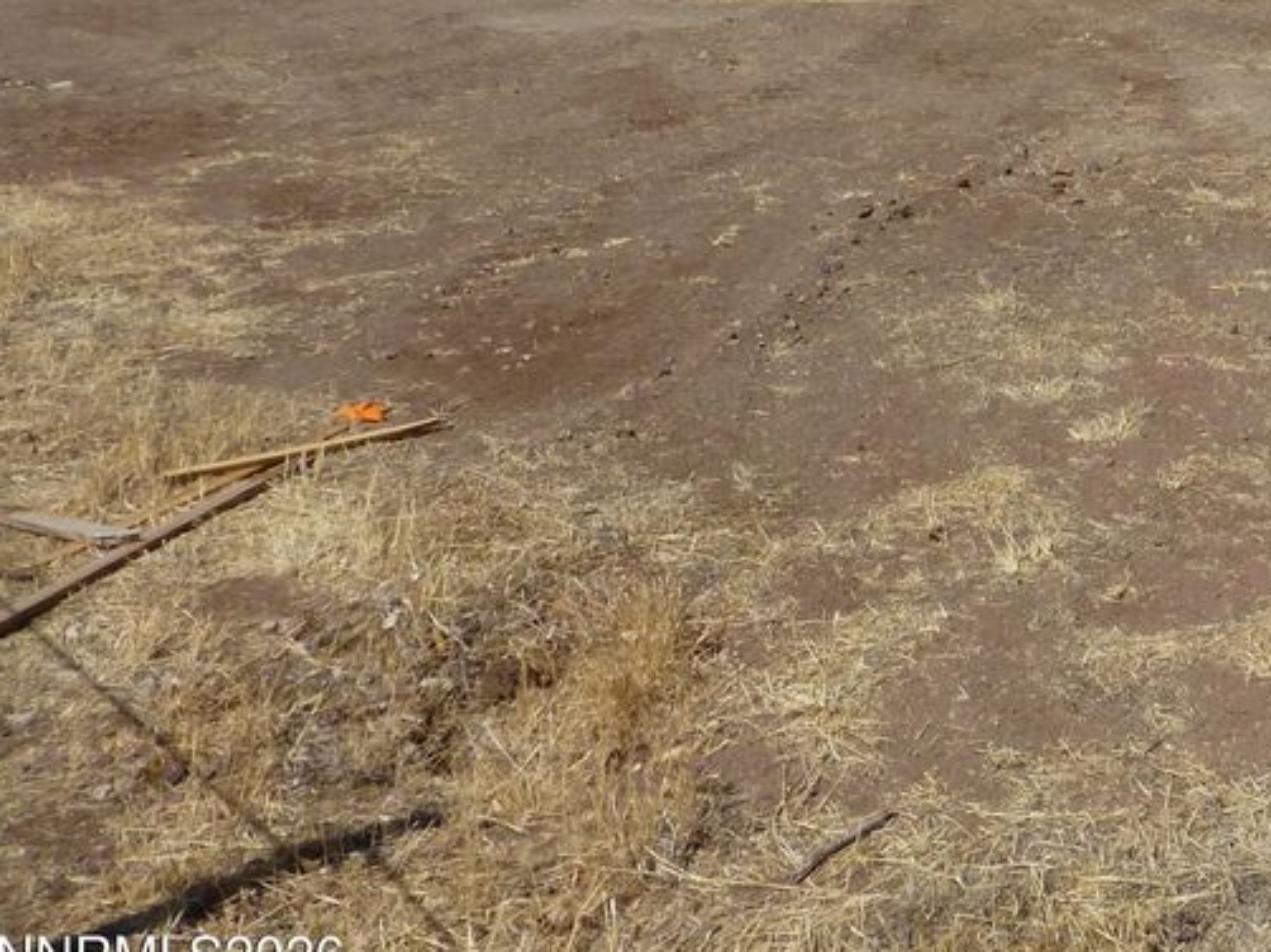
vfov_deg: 28.4
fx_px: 1798
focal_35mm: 49
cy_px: 73
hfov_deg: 35.1
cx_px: 1286
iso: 100
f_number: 4
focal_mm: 4.3
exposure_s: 1/1600
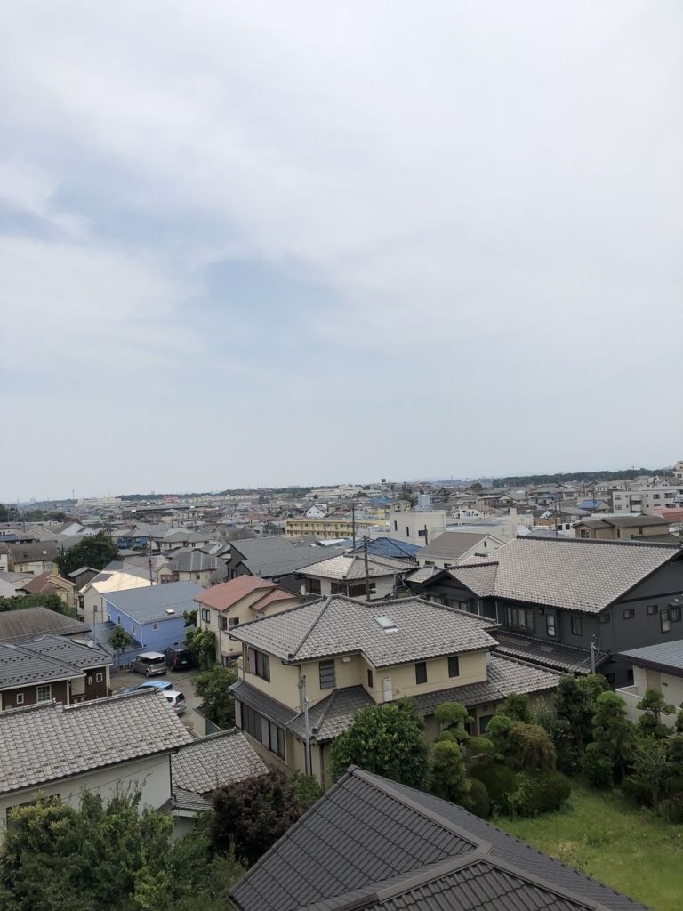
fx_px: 737
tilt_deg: -1.4
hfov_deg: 49.7
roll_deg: +1.5
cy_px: 456
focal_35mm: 28
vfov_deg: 63.4
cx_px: 342
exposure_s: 1/5348
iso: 25
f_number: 1.8
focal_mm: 3.99
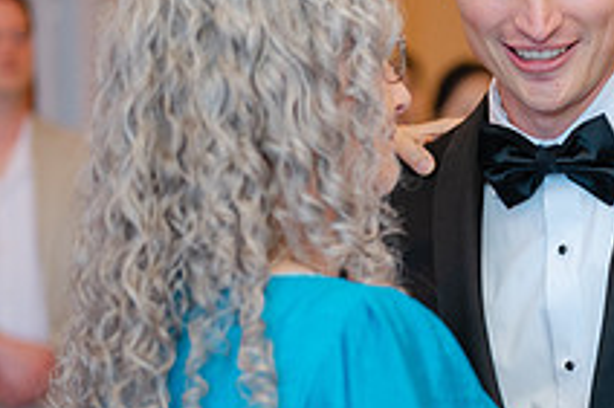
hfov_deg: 14.2
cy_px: 291
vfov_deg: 9.6
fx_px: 2437
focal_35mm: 143
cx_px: 536
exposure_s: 1/125
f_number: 1.8
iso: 320
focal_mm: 50
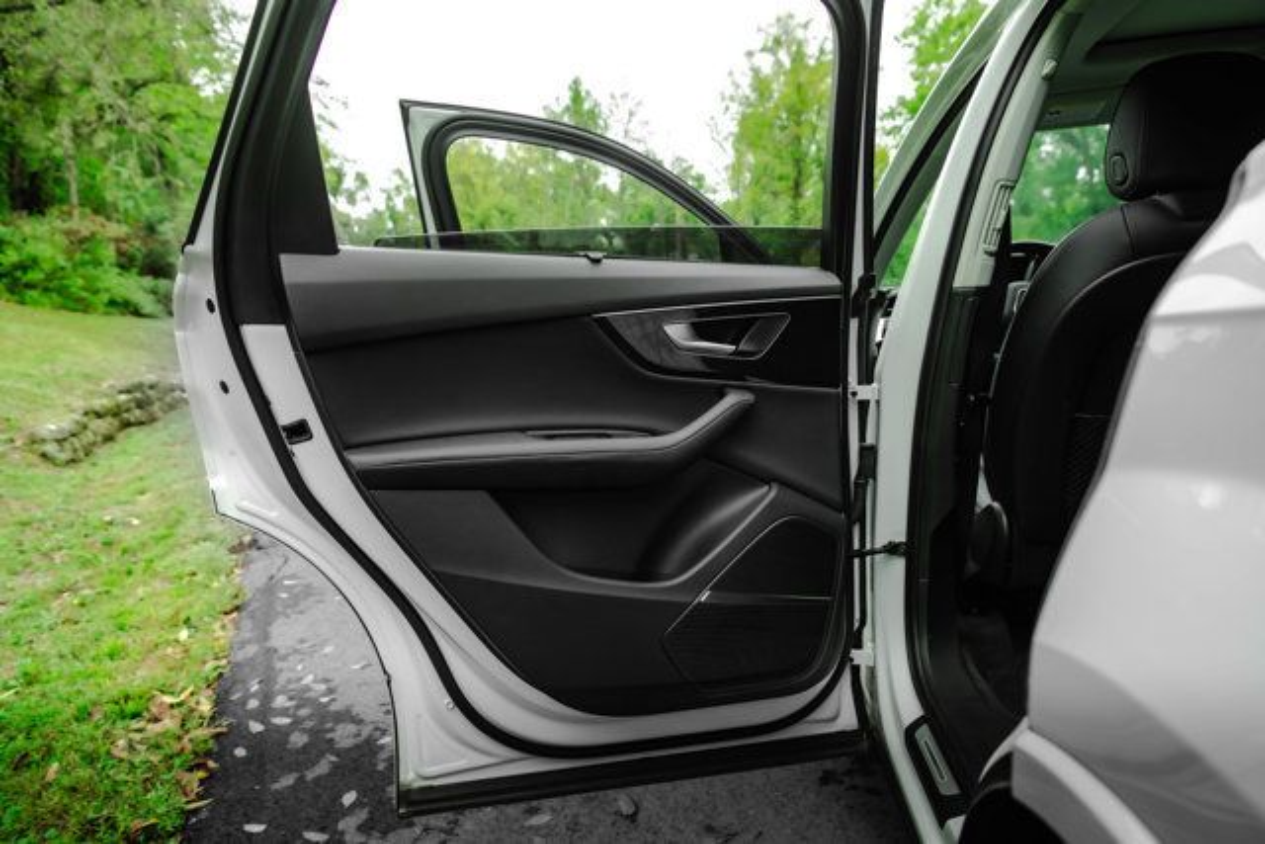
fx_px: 843
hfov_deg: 73.7
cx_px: 632
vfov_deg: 53.2
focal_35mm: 24
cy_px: 422
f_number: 4.5
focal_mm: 24
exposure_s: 1/320
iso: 320
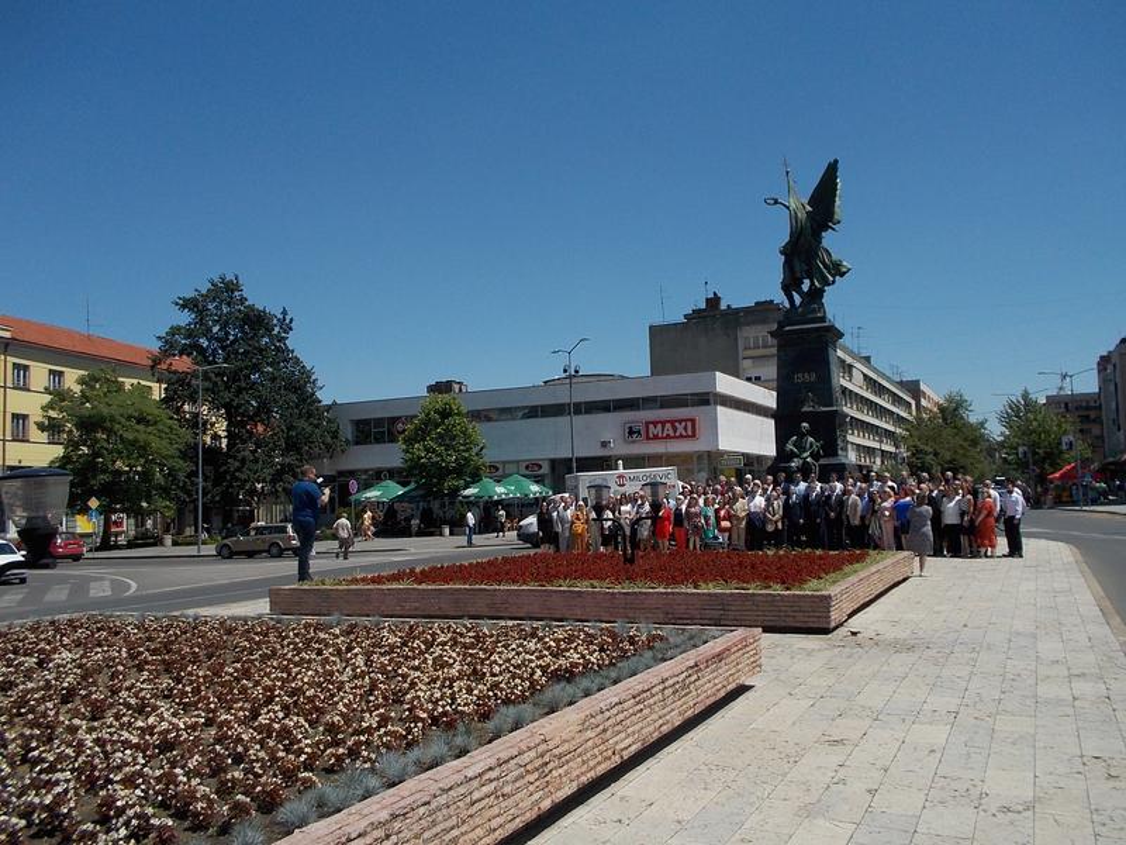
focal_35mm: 29
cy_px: 422
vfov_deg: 48.2
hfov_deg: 61.7
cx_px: 563
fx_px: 943
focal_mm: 4.1
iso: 80
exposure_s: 1/1250
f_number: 3.3
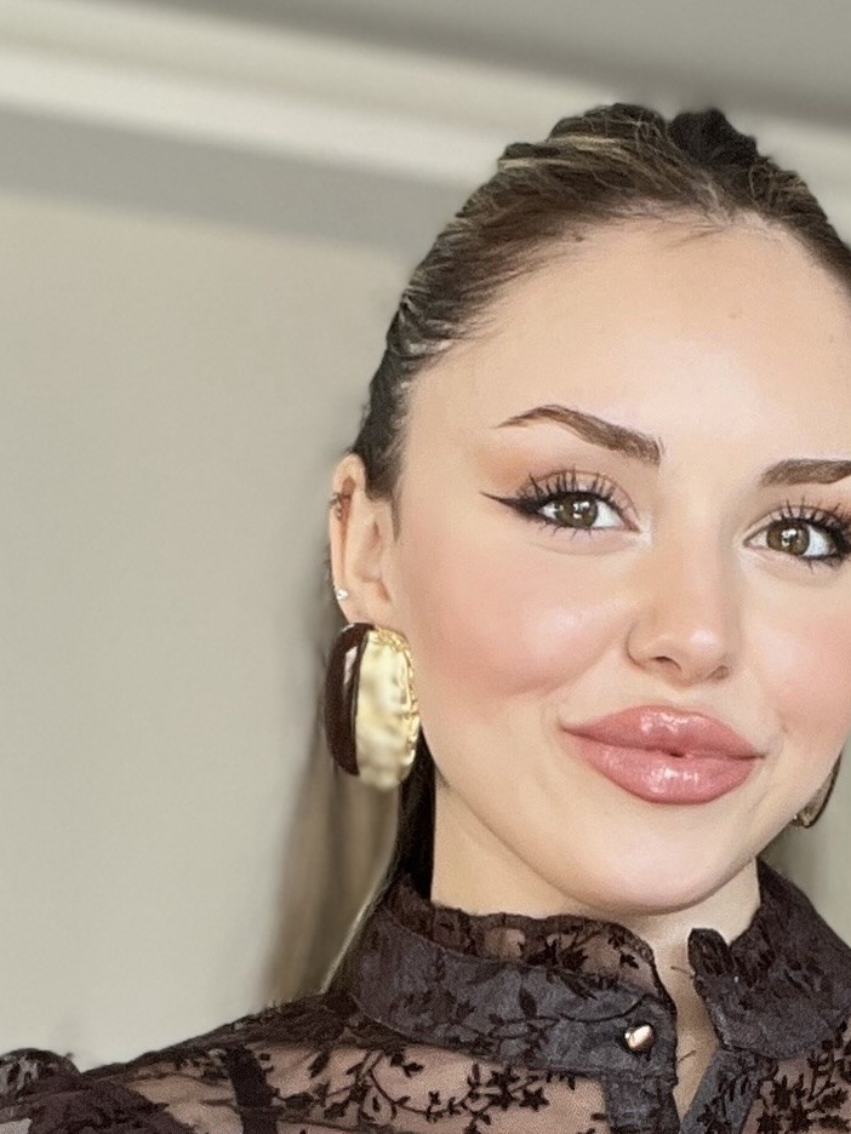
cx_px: 554
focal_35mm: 99
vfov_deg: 19.0
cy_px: 1268
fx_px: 3245
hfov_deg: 14.9
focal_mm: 2.71
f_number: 2.2
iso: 80
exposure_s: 1/121
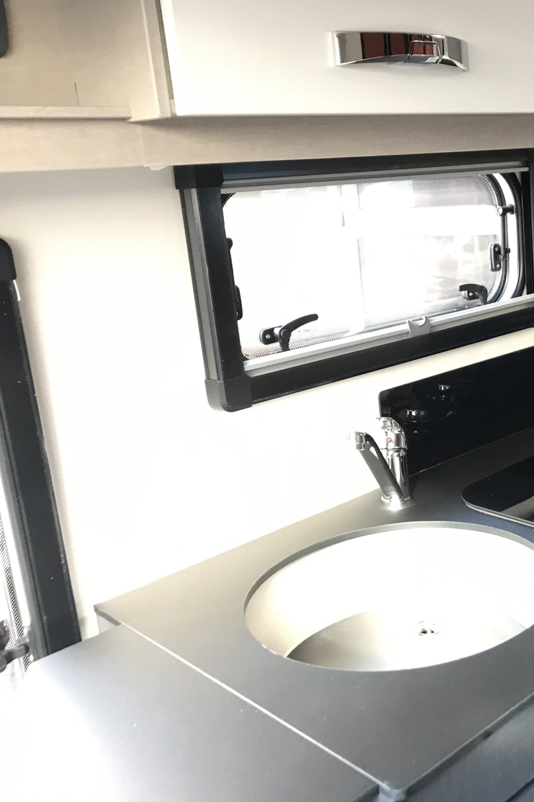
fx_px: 868
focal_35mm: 39
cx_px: 485
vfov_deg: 49.6
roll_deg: +2.0
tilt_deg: -14.3
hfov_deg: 32.4
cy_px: 400
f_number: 1.8
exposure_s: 1/17
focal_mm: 3.99
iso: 50
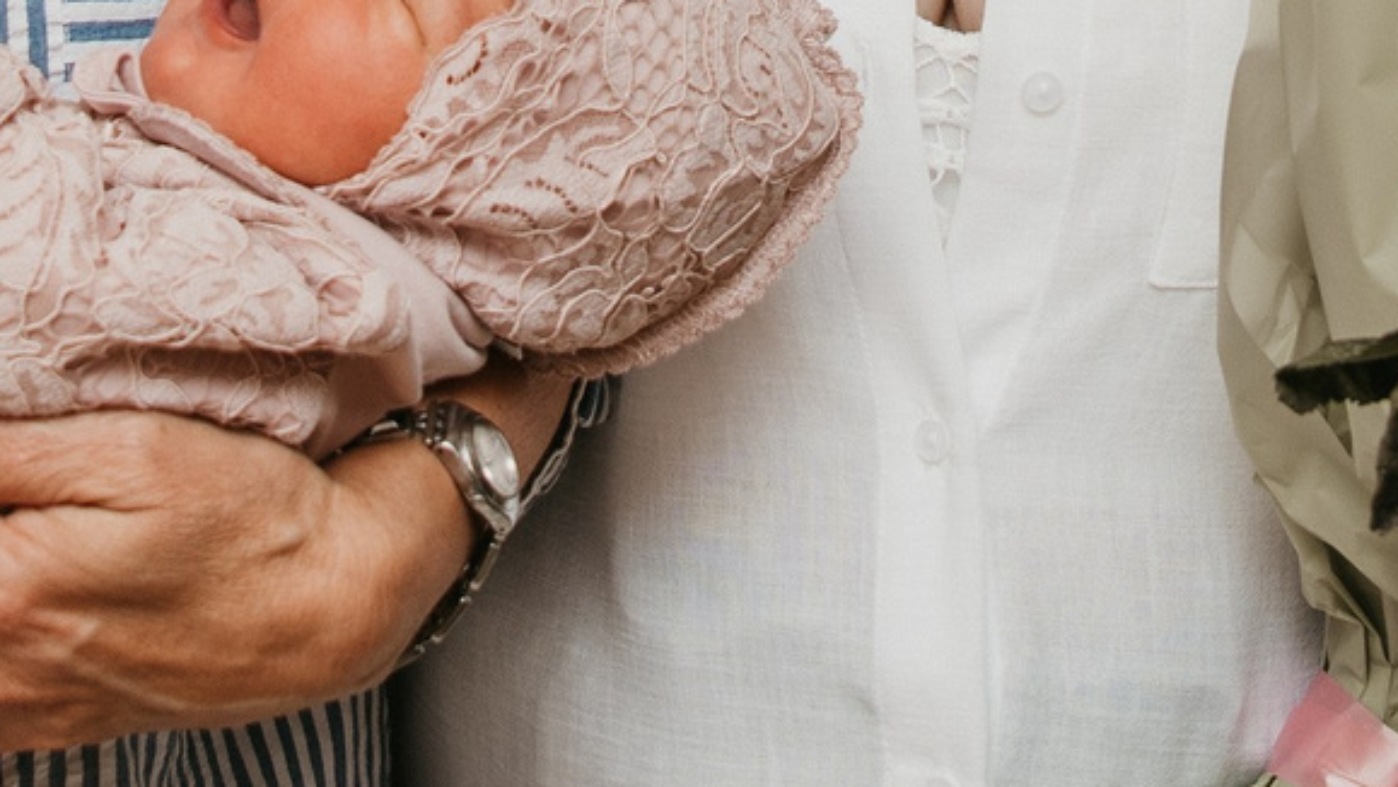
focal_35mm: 135
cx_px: 598
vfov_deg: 8.5
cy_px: -860
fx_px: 5006
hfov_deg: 15.9
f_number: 4
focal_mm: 24
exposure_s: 1/160
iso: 100
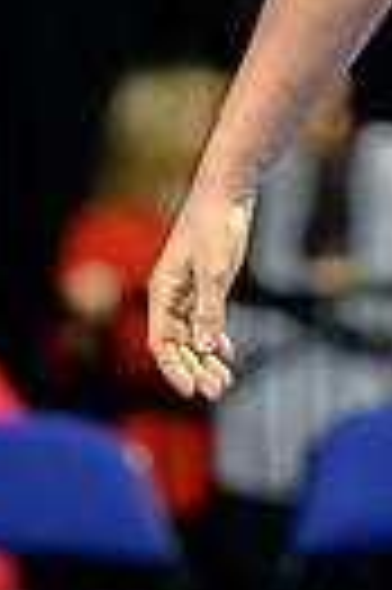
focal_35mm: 729
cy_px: -378
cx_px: 598
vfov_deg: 2.8
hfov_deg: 1.9
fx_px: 11938
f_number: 2.8
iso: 3200
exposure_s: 1/1000
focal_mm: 140
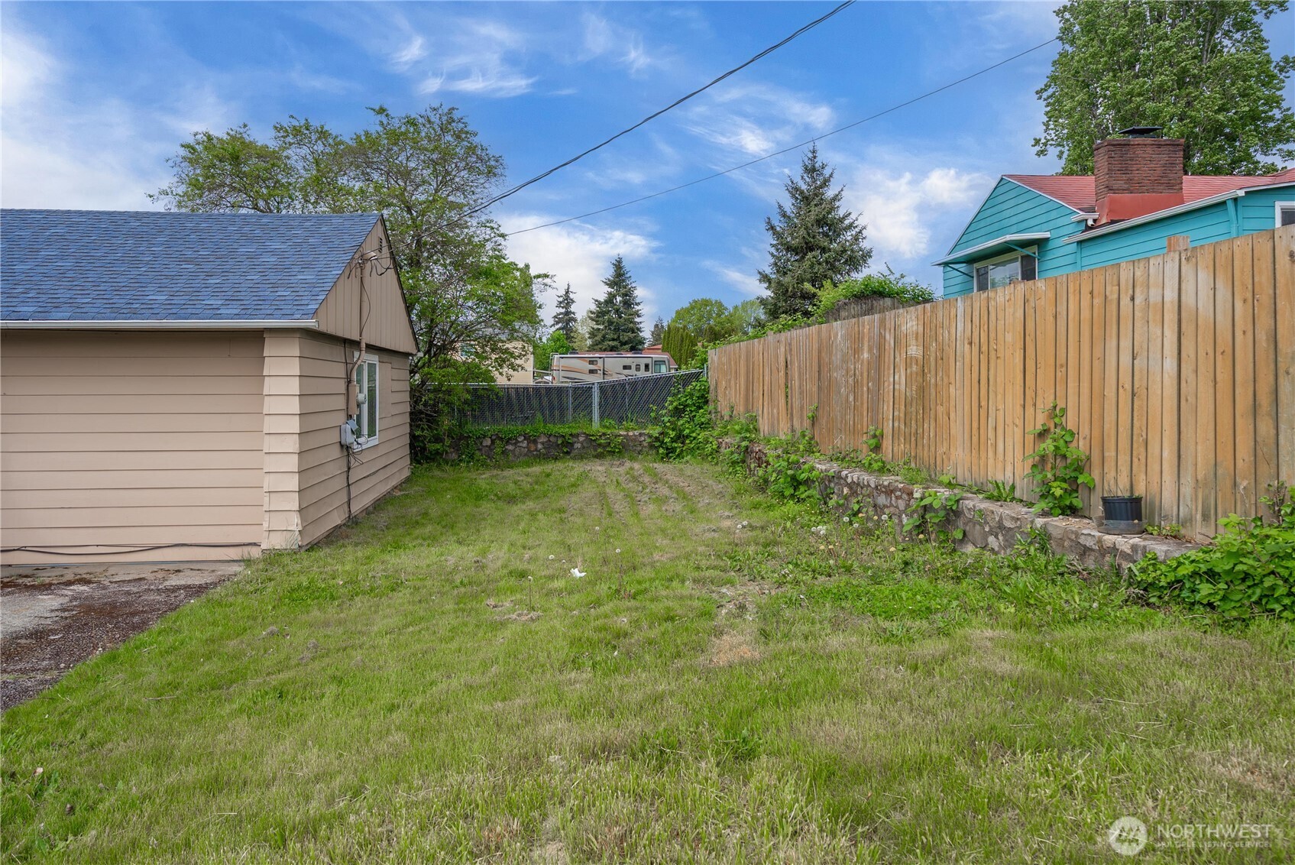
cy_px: 432
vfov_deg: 57.3
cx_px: 648
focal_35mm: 22
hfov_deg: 78.6
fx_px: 792
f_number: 7.1
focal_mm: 22
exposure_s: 1/125
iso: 80
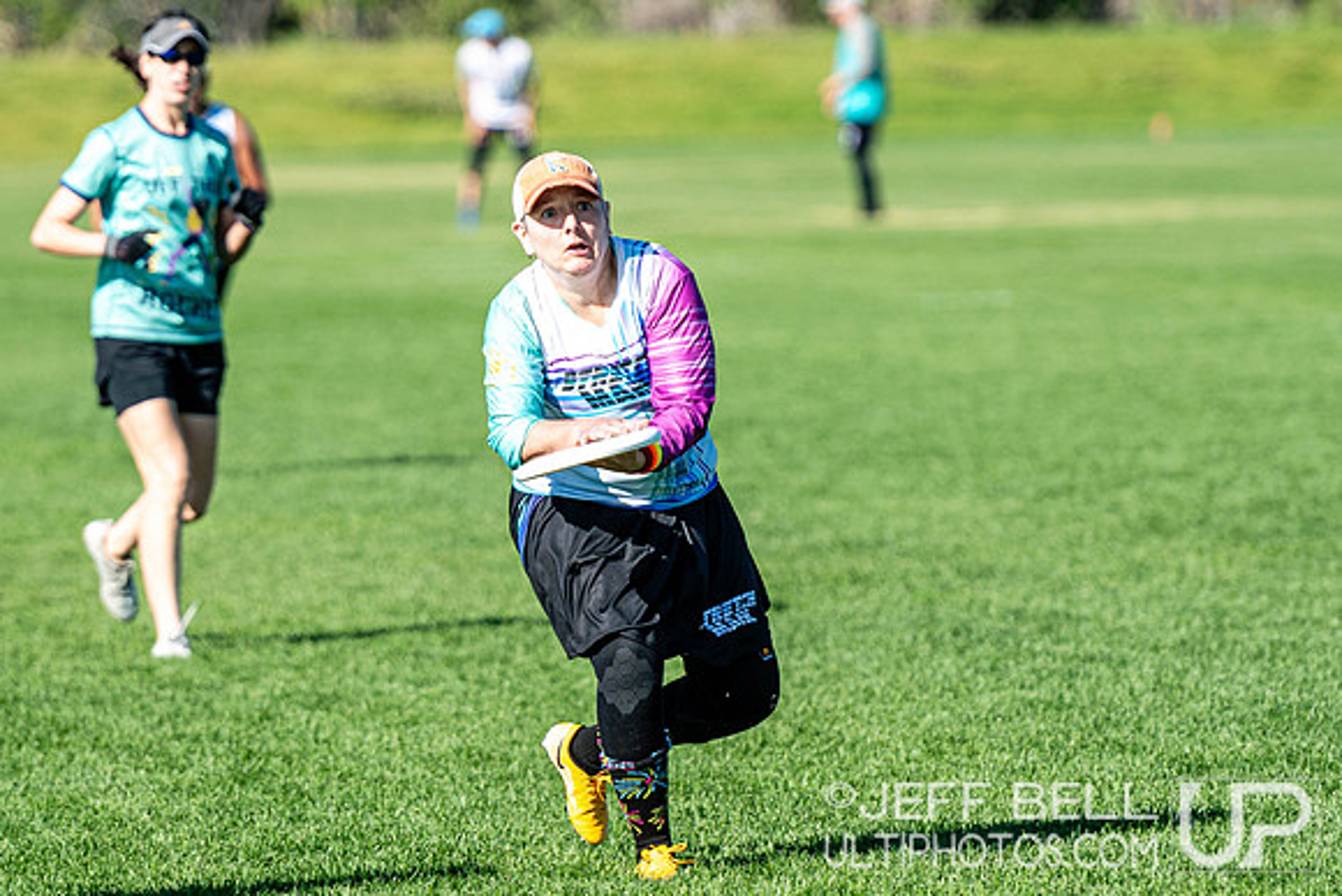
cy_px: 454
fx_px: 17705
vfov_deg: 2.9
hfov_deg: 4.3
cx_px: 582
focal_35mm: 475
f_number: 3.2
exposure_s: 1/1600
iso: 100
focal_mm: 195
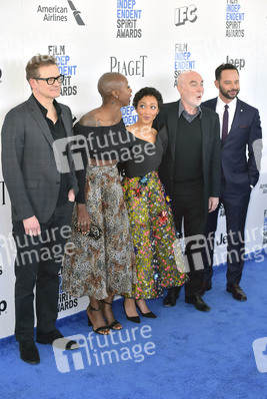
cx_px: 134
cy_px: 200
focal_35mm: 70
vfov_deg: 28.8
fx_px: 778
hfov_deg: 19.5
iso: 500
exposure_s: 1/320
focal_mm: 70
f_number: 6.3
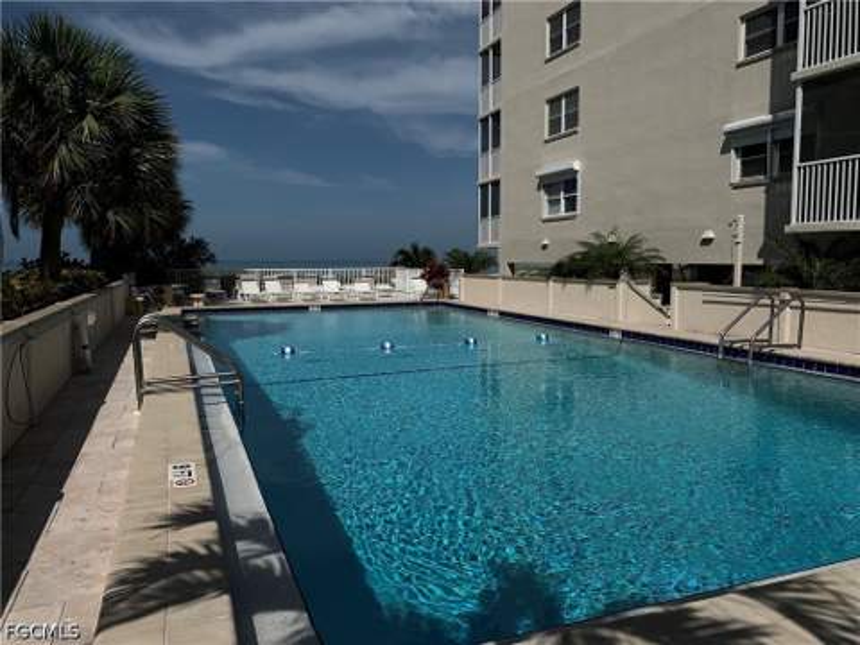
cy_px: 322
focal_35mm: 26
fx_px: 646
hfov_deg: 67.3
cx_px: 430
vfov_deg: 53.1
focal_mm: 4.25
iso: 32
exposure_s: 1/5405
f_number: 1.8
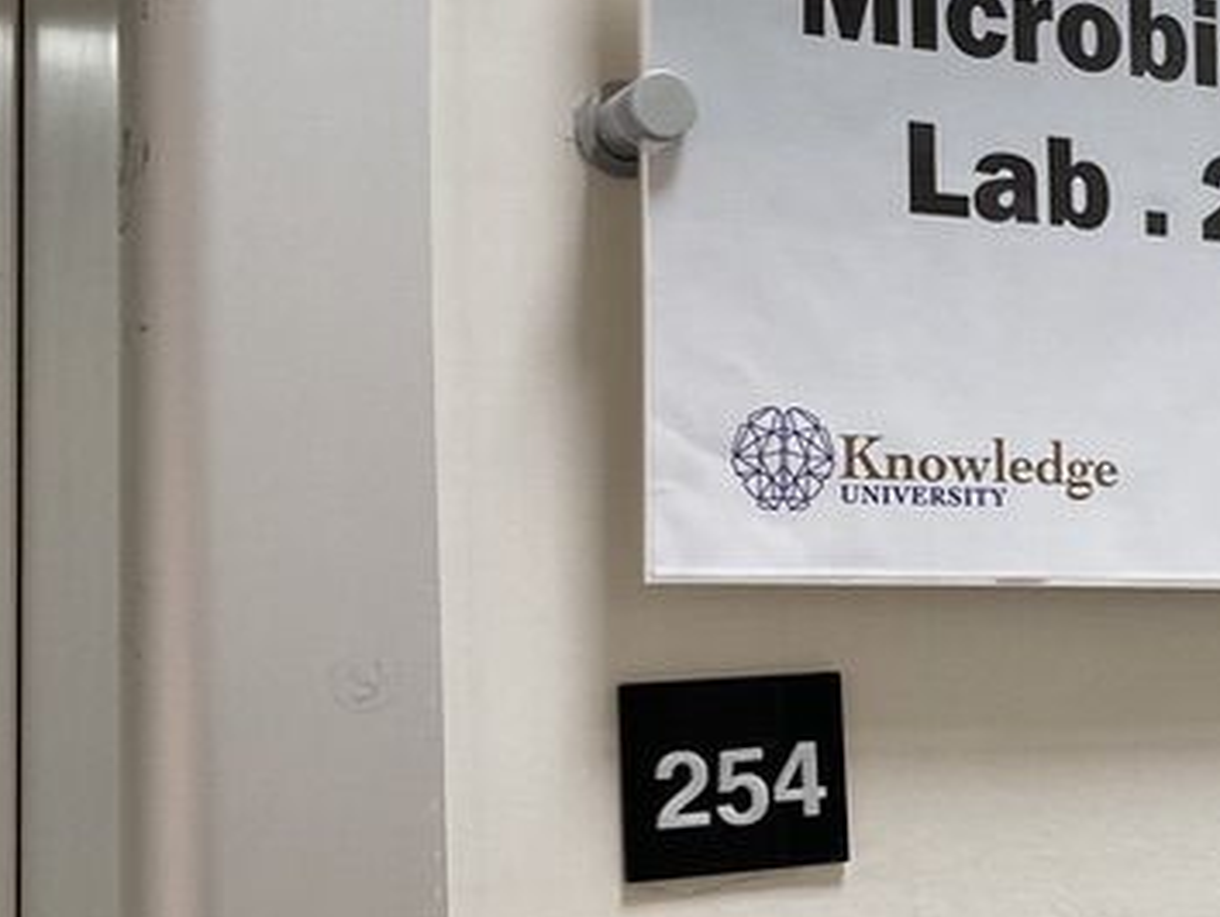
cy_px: 462
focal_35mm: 79
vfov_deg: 18.7
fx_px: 2786
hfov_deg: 23.4
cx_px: 1285
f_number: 1.8
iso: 64
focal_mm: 3.99
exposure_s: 1/50
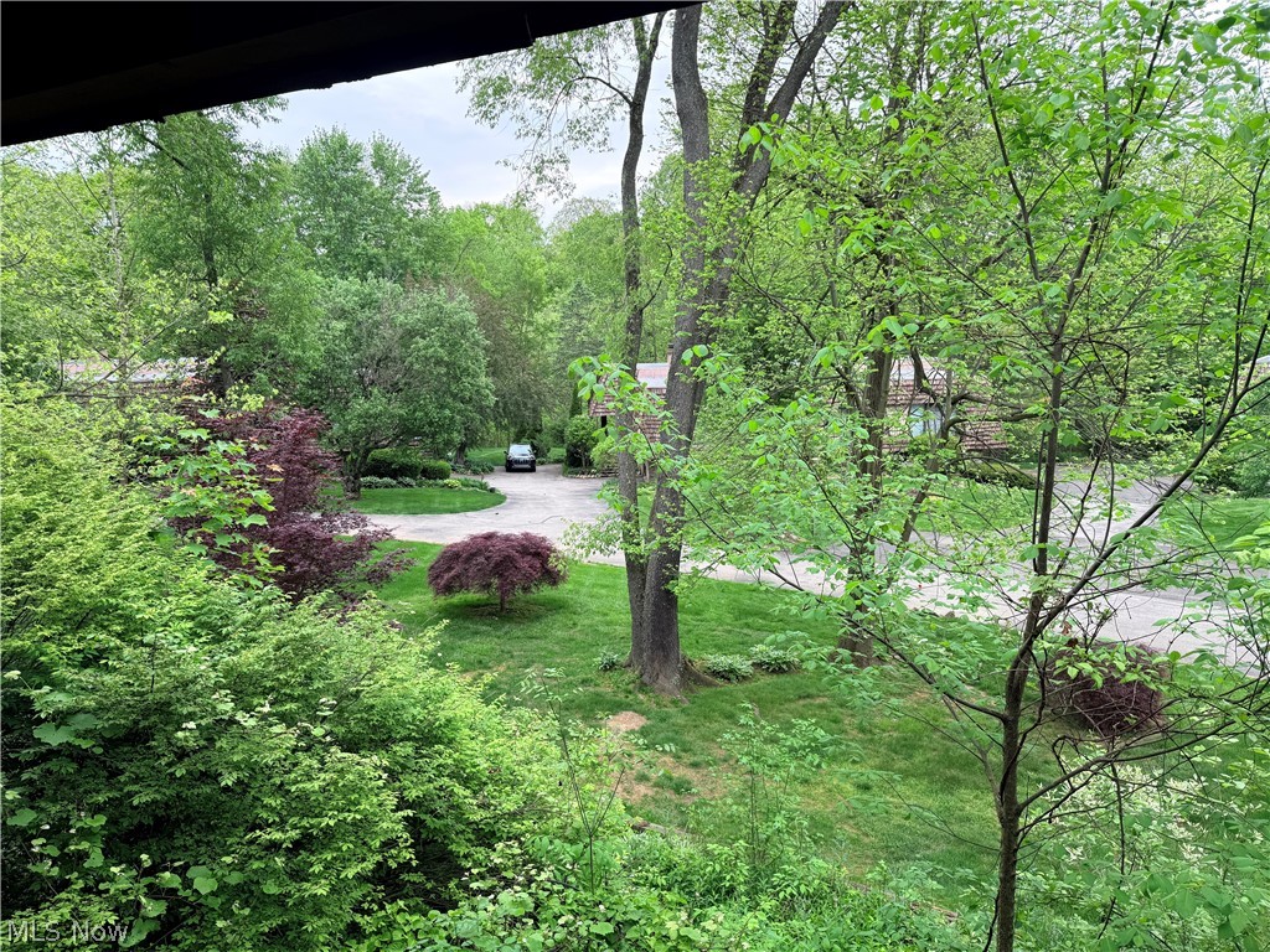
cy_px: 476
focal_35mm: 24
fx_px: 881
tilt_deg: -10.0
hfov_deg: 71.6
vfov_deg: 56.8
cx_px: 635
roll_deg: +0.5
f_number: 1.78
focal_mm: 6.76
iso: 100
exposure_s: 1/607
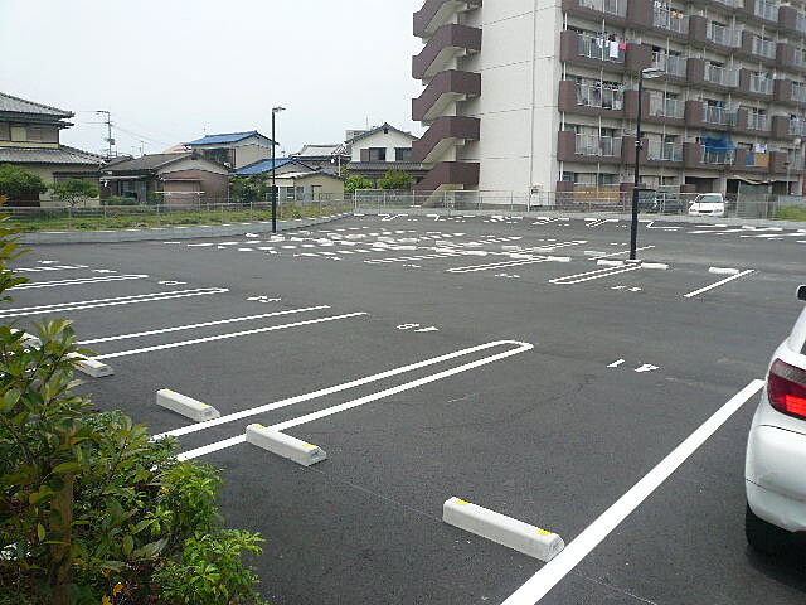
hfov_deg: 63.4
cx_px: 403
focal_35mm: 28
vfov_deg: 49.7
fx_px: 652
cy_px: 302
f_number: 8
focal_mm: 4.6
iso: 125
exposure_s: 1/320
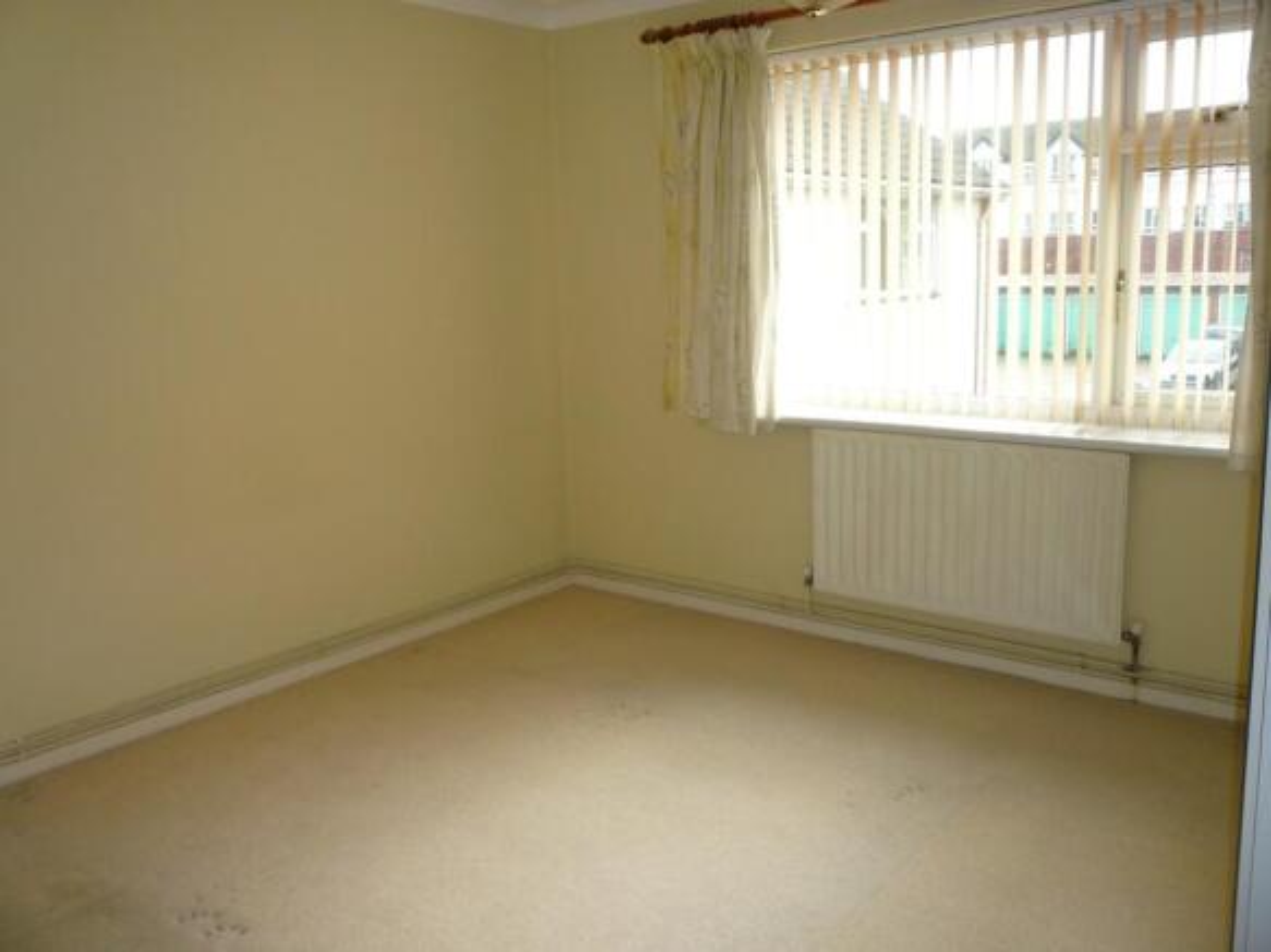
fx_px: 1065
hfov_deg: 61.7
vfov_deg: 48.2
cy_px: 476
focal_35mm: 29
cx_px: 636
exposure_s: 1/125
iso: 100
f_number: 3.3
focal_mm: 5.2
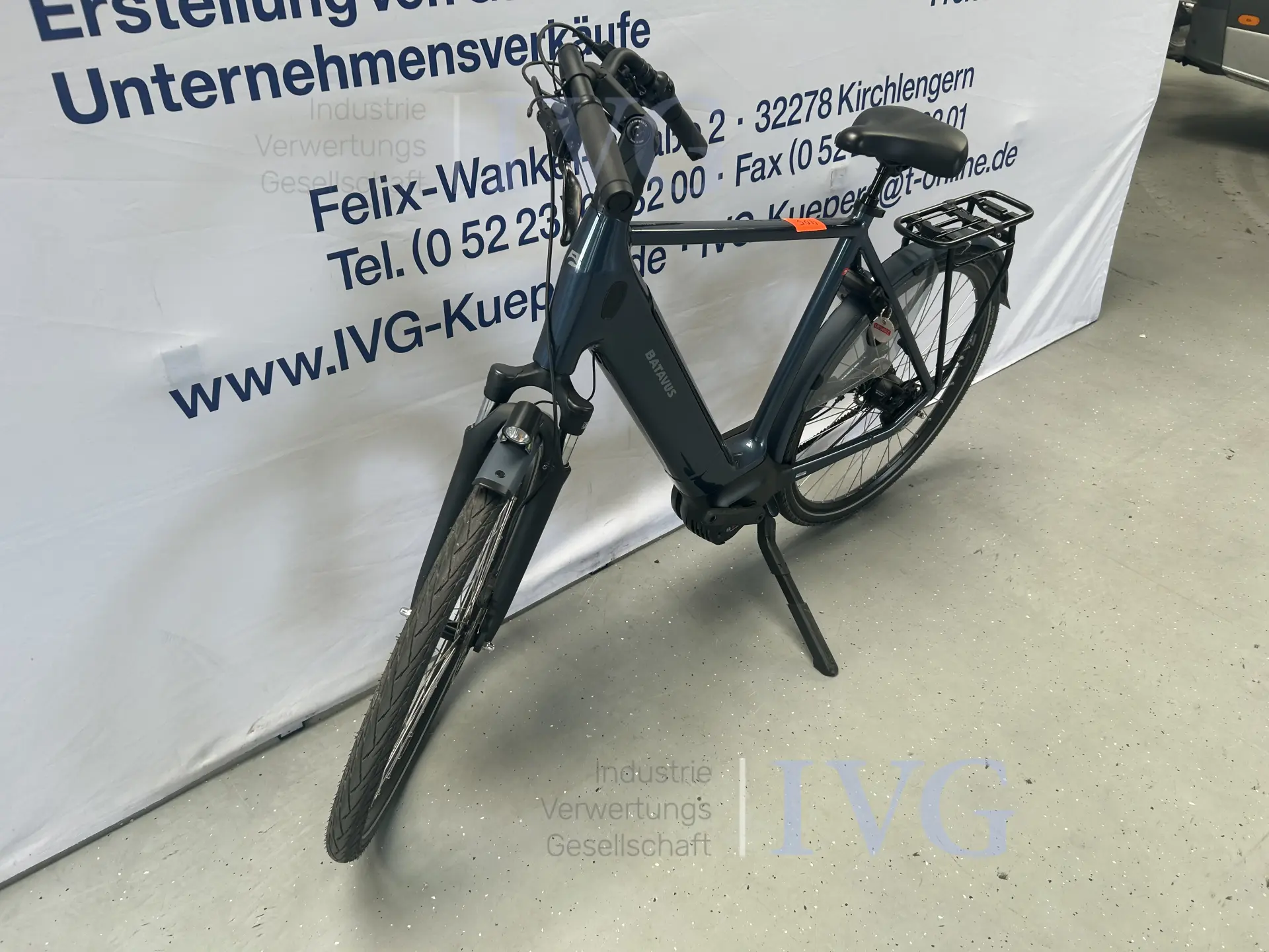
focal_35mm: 26
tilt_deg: -30.7
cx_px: 634
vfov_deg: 53.1
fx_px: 953
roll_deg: +0.1
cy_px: 476
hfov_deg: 67.3
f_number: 1.5
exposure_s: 1/147
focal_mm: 5.7
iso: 32
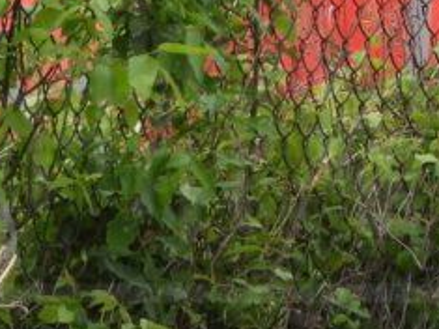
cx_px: 809
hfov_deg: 1.1
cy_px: -79
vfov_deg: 0.8
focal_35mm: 1887
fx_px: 23919
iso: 100
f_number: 5
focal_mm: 77.8
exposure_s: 1/320
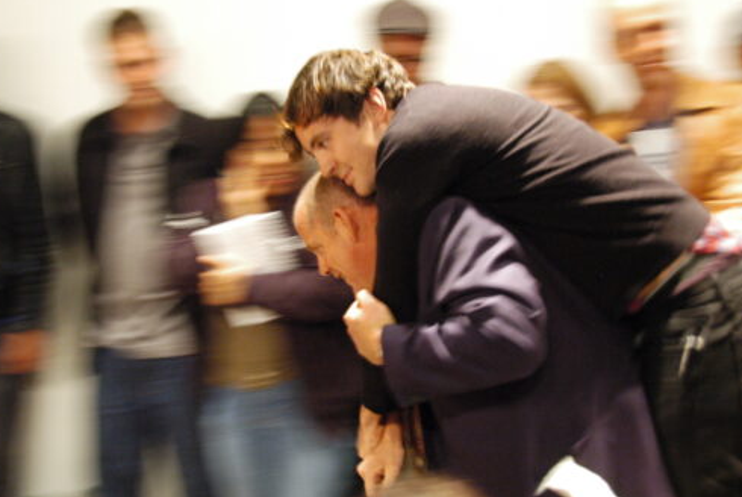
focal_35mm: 55
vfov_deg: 24.9
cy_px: 236
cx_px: 340
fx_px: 1126
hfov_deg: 36.4
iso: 1600
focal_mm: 31
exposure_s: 1/10
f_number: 4.5
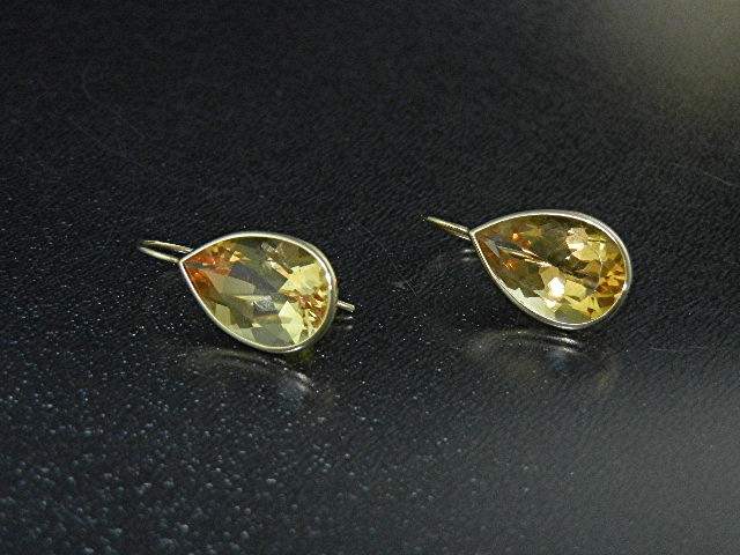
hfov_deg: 25.3
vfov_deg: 19.1
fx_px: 1646
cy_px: 278
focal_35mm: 77
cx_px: 370
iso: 800
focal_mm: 13.9
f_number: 8.6
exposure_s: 1/30
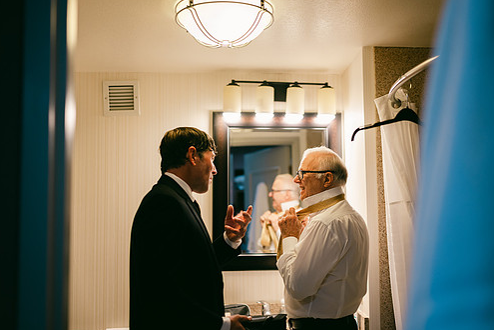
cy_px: 168
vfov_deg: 31.9
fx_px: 576
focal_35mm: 42
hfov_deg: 46.3
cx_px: 274
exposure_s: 1/640
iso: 400
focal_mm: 35
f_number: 1.2
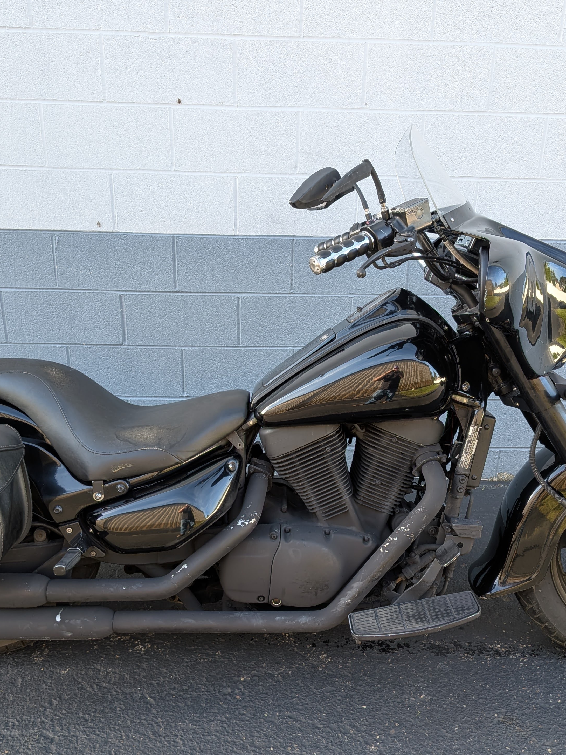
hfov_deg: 42.9
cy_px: 381
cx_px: 275
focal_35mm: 33
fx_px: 719
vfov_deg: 55.3
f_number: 1.7
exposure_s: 1/120
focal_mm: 4.53
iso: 34
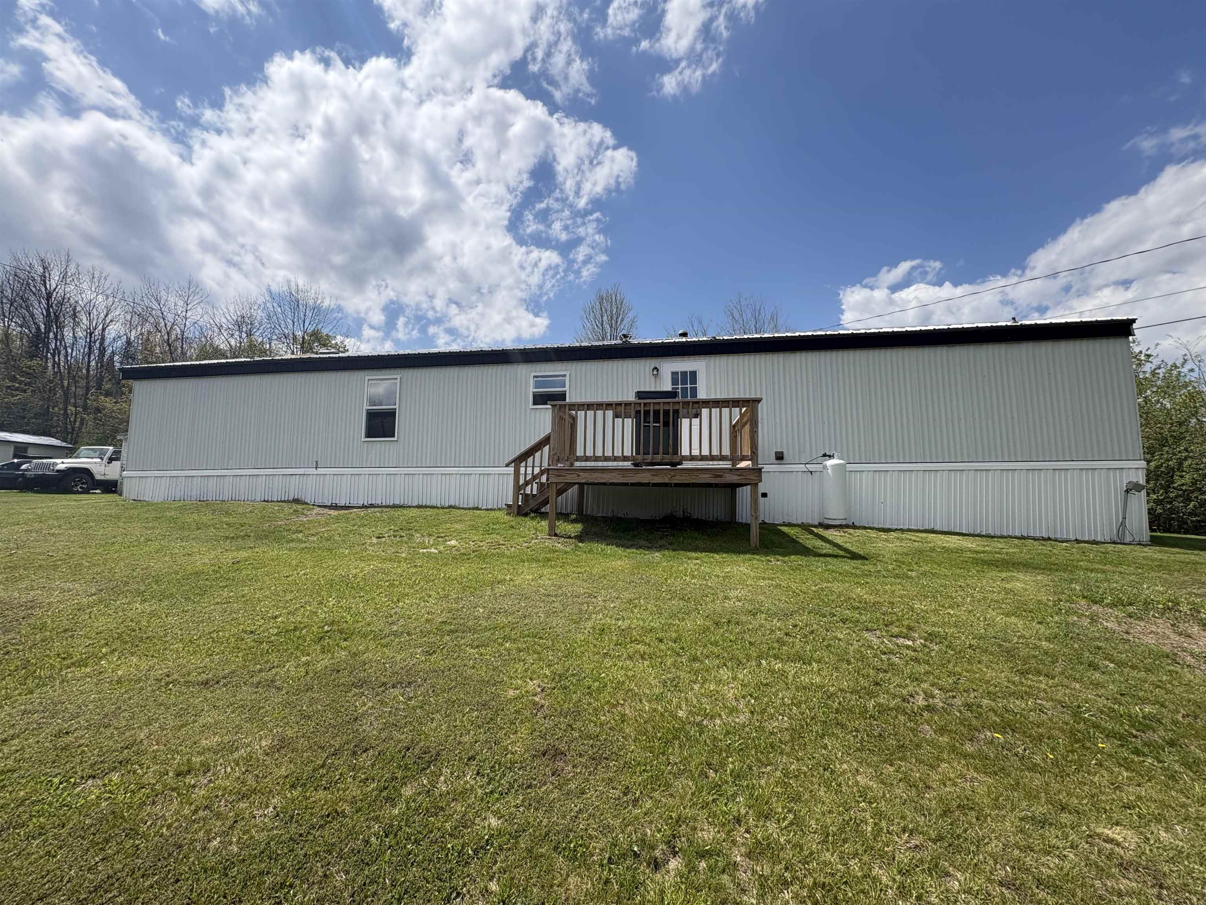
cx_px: 603
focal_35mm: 14
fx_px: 488
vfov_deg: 85.7
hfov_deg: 102.1
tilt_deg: +5.2
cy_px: 452
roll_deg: +0.1
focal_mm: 2.22
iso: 40
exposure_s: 1/2146
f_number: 2.2
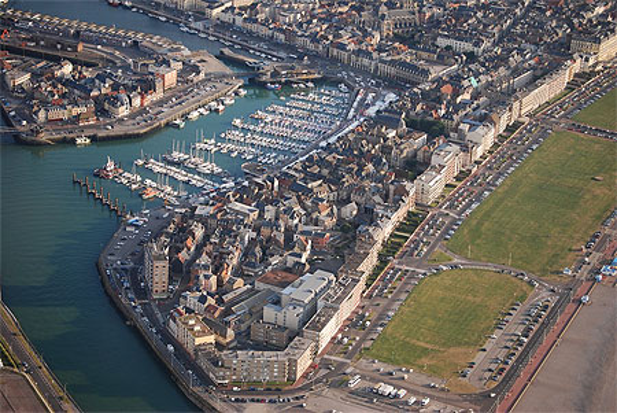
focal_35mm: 90
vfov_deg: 15.2
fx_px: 1544
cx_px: 308
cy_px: 206
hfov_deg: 22.6
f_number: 4.5
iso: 200
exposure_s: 1/320
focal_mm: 60
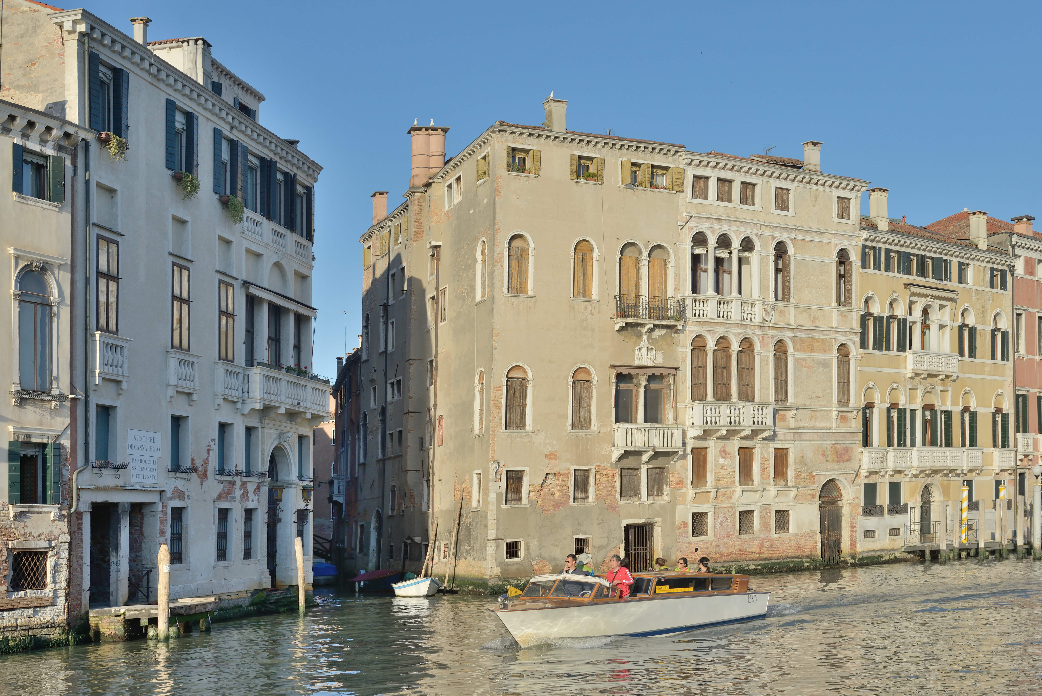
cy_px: 348
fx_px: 1390
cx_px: 521
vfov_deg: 28.1
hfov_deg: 41.1
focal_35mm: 48
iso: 280
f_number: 8
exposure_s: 1/1250
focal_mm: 48
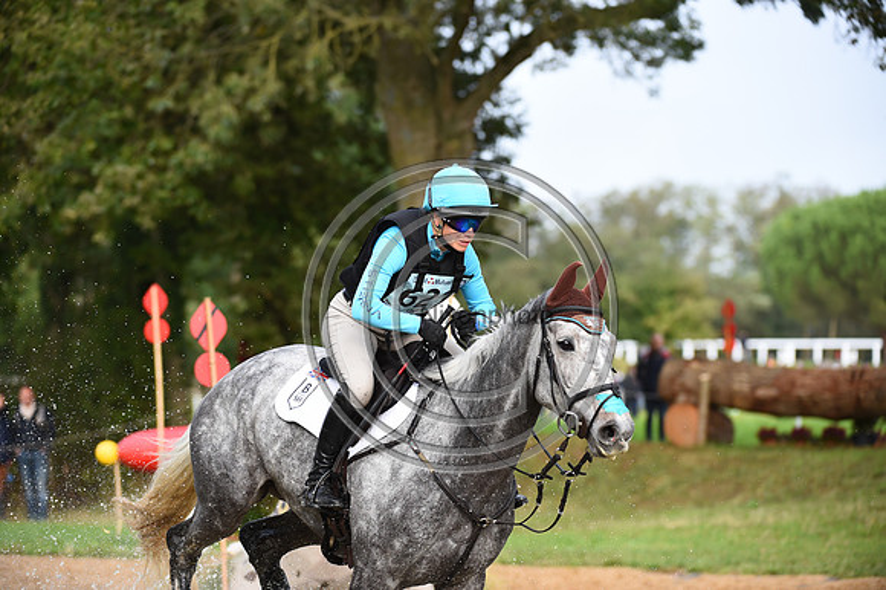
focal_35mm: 200
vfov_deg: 6.9
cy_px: 295
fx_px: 4919
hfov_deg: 10.3
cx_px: 443
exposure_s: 1/1250
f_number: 5
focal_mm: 200
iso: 1000
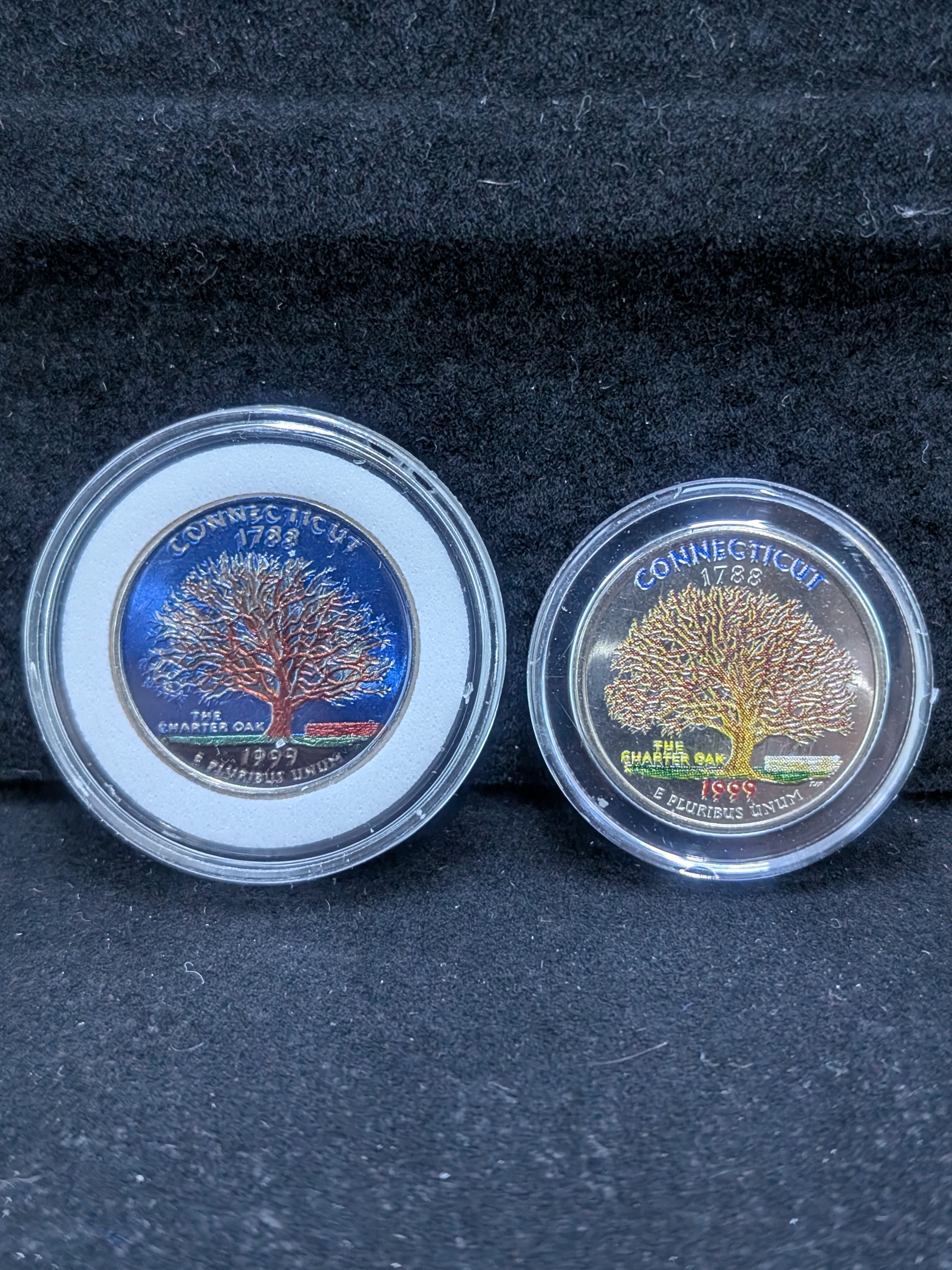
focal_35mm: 51
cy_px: 614
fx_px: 1870
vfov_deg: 37.5
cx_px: 479
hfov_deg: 28.6
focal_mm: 6.9
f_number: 1.68
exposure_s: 1/60
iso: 321
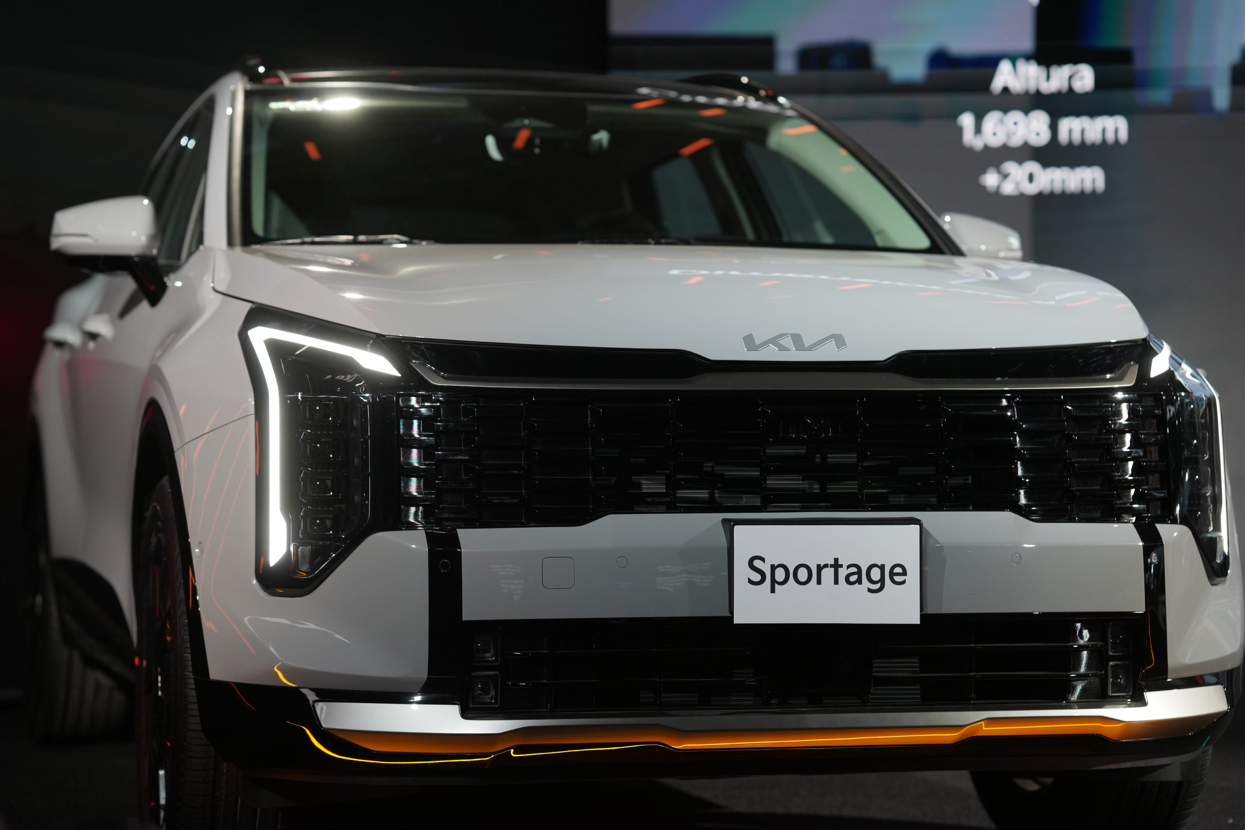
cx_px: 622
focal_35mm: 85
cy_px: 415
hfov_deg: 23.9
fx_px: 2940
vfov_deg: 16.1
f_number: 2.8
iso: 1000
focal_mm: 85
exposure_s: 1/250
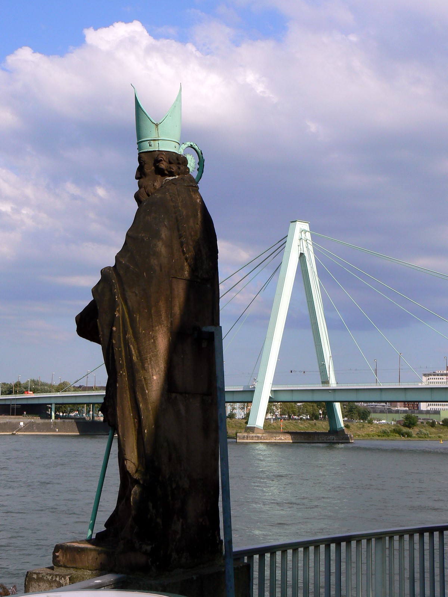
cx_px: 224
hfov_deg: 22.6
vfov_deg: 29.8
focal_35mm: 65
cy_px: 298
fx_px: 1122
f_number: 8
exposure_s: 1/500
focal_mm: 10.9
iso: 80
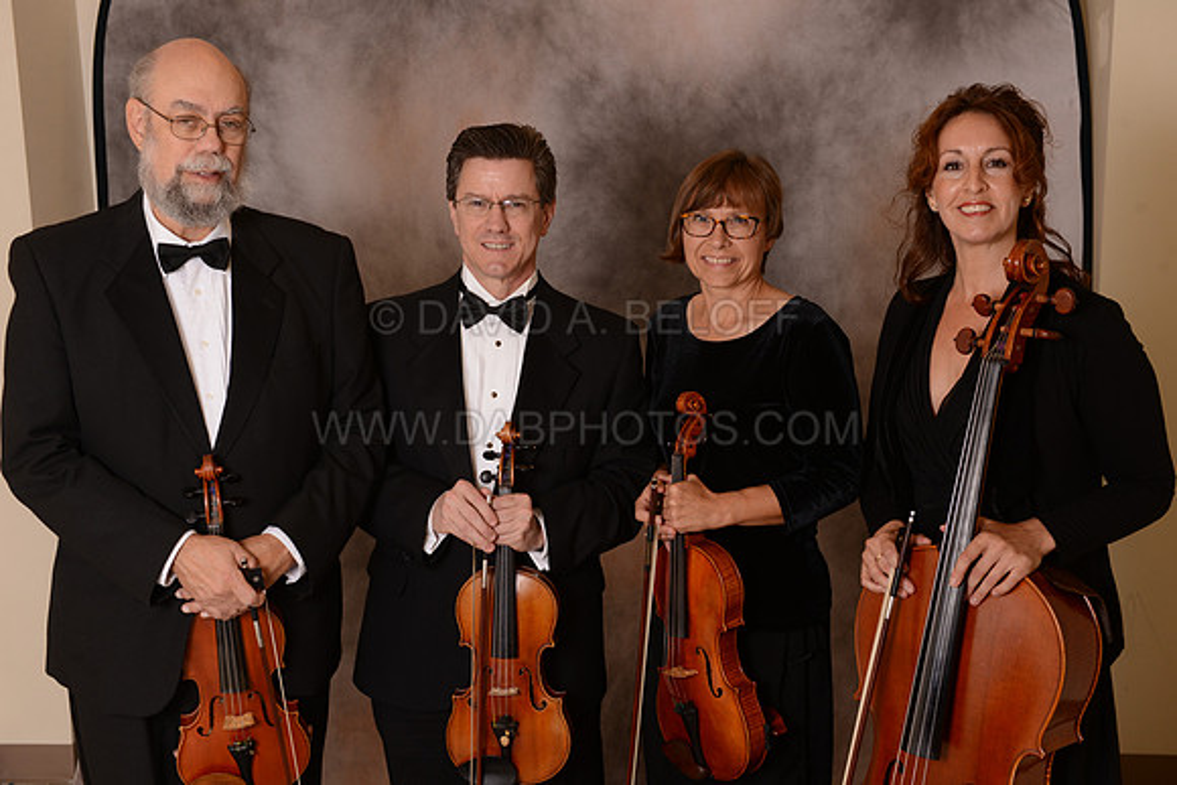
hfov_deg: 38.2
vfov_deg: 26.0
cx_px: 588
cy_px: 392
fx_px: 1700
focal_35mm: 52
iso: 320
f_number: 7.1
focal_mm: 52
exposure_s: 1/160
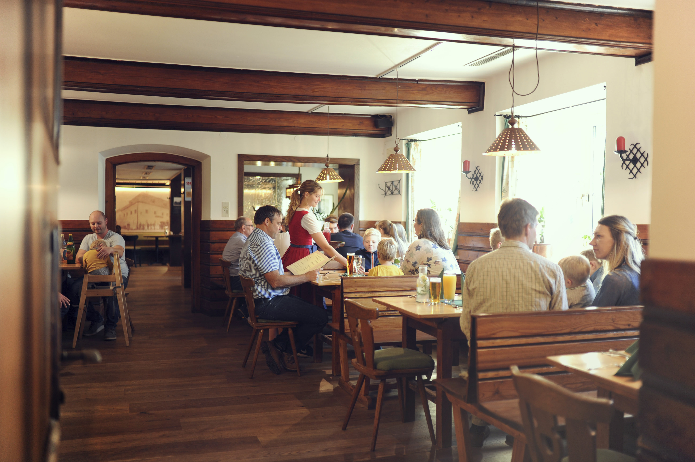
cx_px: 348
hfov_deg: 54.5
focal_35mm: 35
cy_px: 231
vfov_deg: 37.8
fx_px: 675
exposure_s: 1/80
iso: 500
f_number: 1.4
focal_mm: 35
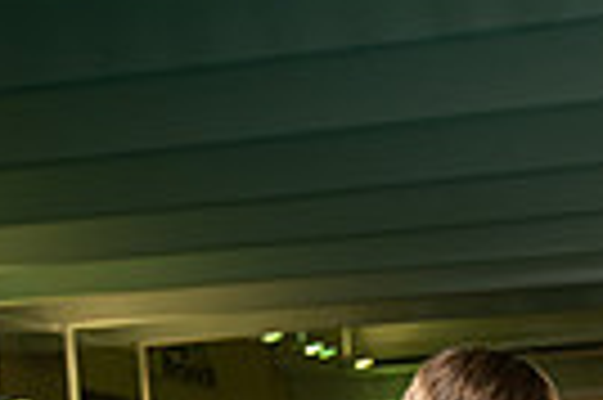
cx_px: 554
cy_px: 984
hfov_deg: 19.3
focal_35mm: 104
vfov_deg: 10.9
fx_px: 1740
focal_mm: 31
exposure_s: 1/250
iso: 640
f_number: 4.5
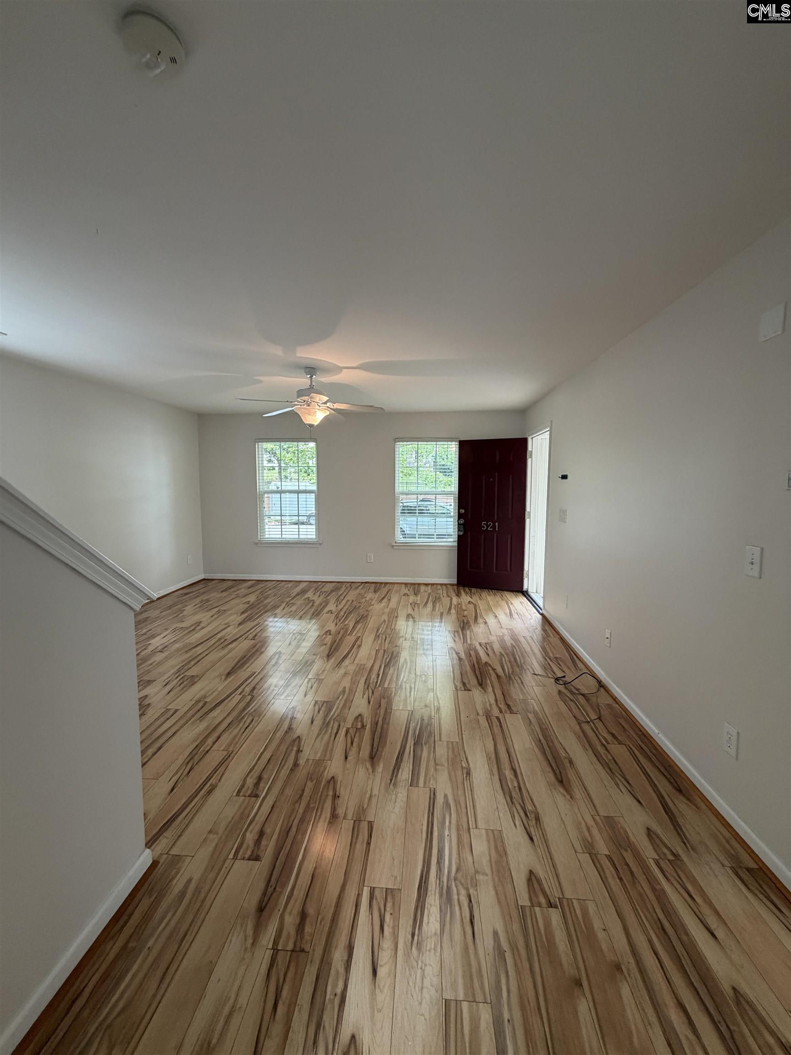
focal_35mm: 14
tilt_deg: -5.2
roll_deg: -0.4
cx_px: 396
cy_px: 528
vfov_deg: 102.1
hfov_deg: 85.7
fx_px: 427
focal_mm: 2.22
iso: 200
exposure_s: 1/60
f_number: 2.2
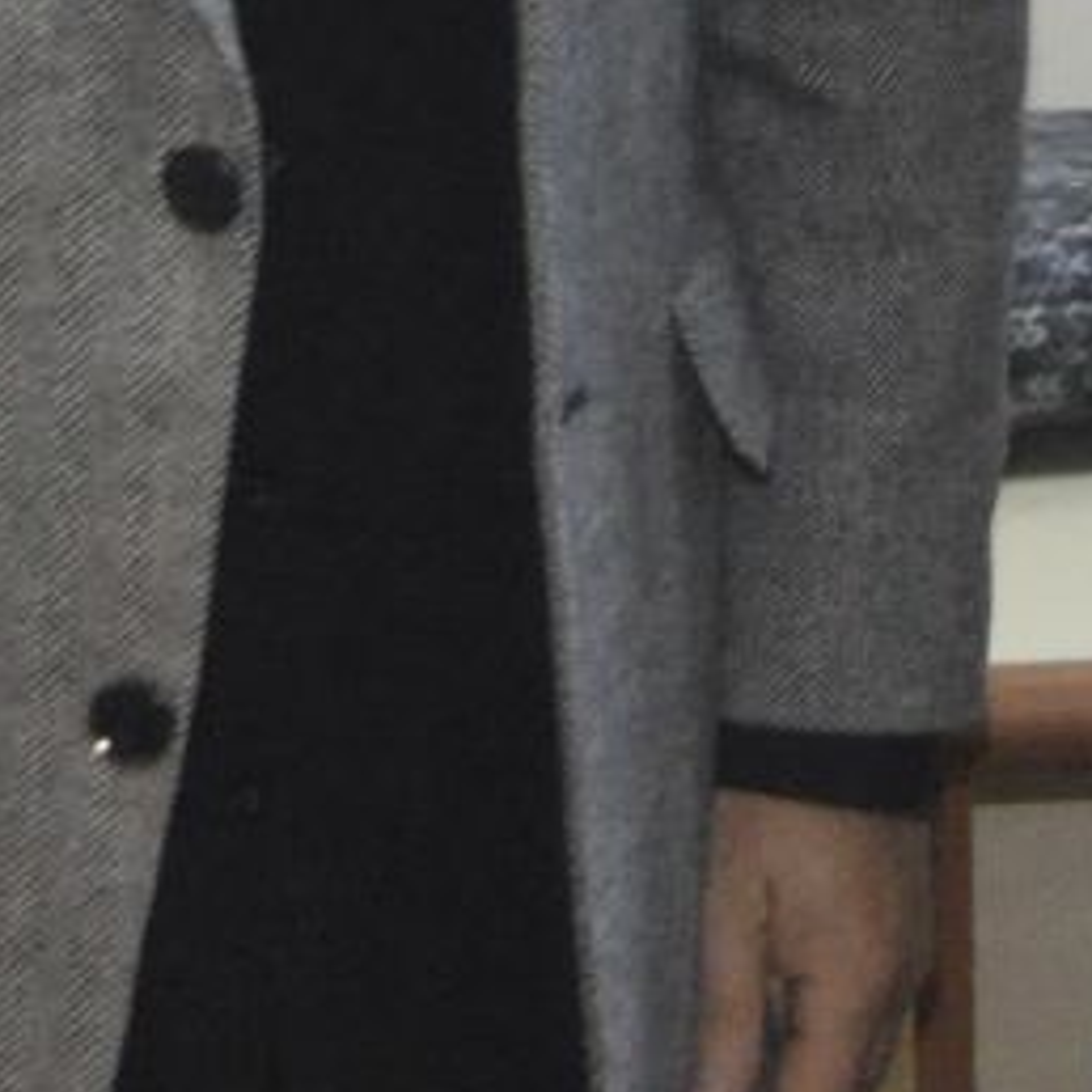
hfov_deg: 5.8
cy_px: -1431
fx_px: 10564
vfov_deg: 5.7
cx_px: 2256
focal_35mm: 296
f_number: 4.5
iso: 1250
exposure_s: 1/80
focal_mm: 28
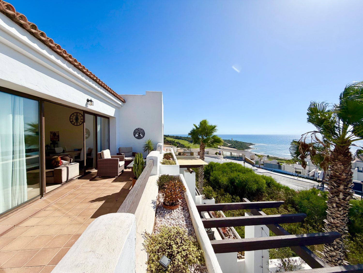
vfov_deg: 85.7
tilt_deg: -0.2
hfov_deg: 102.1
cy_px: 136
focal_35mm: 14
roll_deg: -0.1
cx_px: 182
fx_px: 147
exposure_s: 1/2237
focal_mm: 2.22
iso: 20
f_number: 2.2
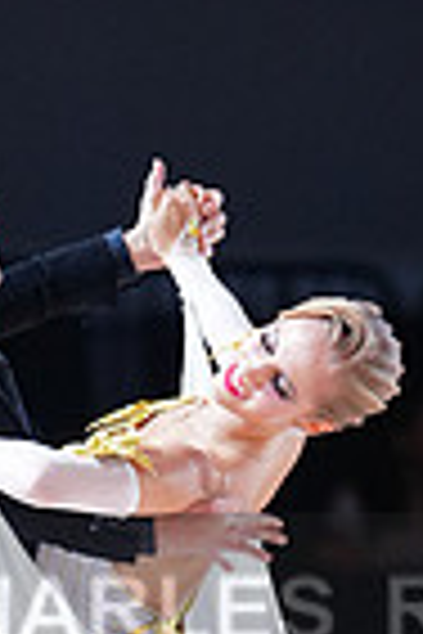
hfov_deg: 1.7
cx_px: 160
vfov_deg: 2.5
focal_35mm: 823
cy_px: 665
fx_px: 14504
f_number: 2.8
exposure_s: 1/500
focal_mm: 200
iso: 1250
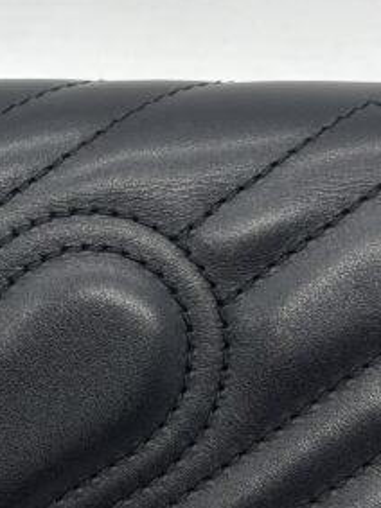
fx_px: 1381
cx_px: -36
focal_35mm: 94
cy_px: 221
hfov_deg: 15.3
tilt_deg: -48.1
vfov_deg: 20.9
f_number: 1.5
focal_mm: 5.7
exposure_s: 1/134
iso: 32
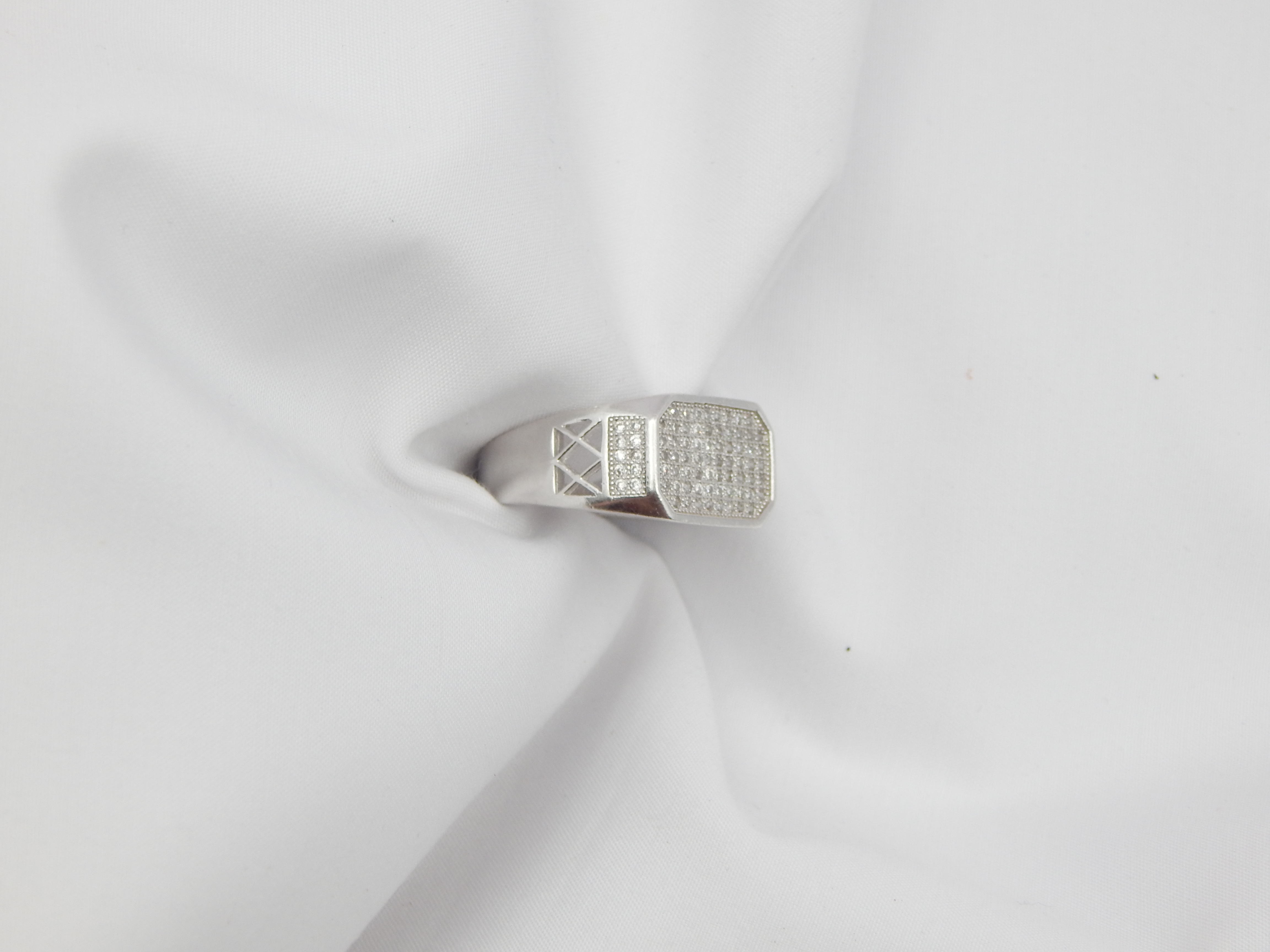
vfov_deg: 14.2
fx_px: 3816
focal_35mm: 104
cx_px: 635
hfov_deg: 18.9
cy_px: 476
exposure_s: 1/80
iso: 125
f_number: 4.5
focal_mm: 18.7
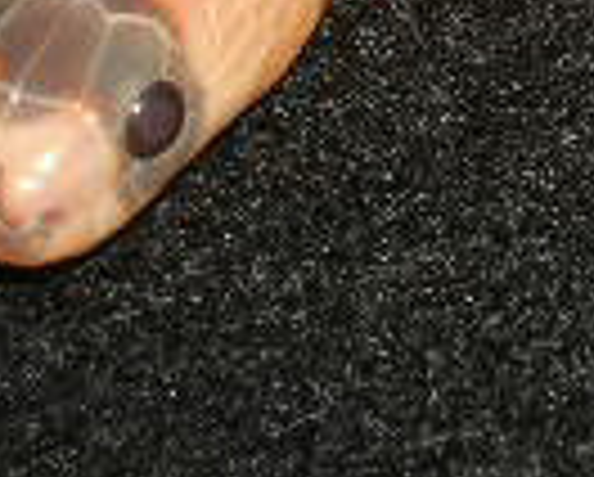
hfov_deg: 8.0
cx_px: 837
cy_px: -531
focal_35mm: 236
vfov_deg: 6.4
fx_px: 4155
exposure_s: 1/60.1
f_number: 5.6
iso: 50
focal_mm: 8.4
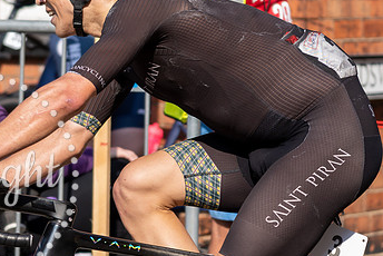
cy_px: -37
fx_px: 2417
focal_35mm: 227
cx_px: 60
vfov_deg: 6.0
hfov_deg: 9.0
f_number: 2.8
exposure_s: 1/1250
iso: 100
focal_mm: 75
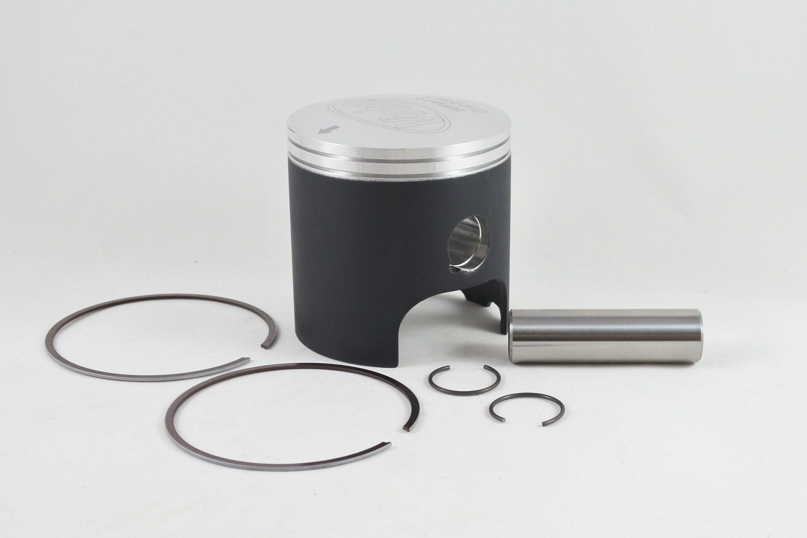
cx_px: 404
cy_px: 269
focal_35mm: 42
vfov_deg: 31.9
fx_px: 941
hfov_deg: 46.4
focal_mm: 15.7
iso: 500
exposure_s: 1/125
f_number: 4.2
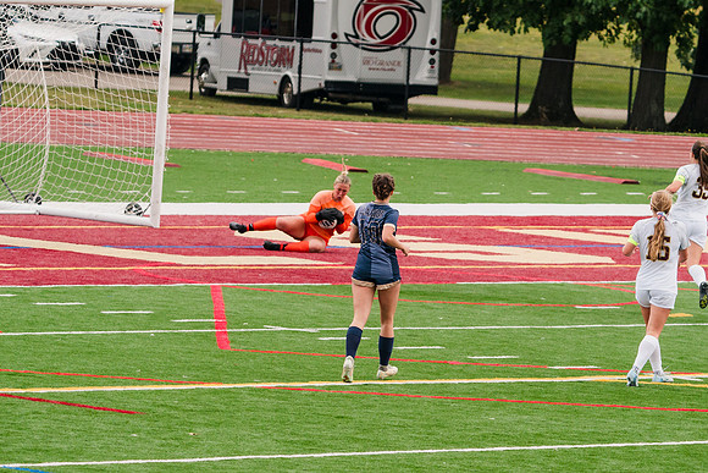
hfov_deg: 6.0
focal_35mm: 346
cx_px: 394
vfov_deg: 4.0
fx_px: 6810
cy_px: 237
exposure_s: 1/1600
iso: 800
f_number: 5.6
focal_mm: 200
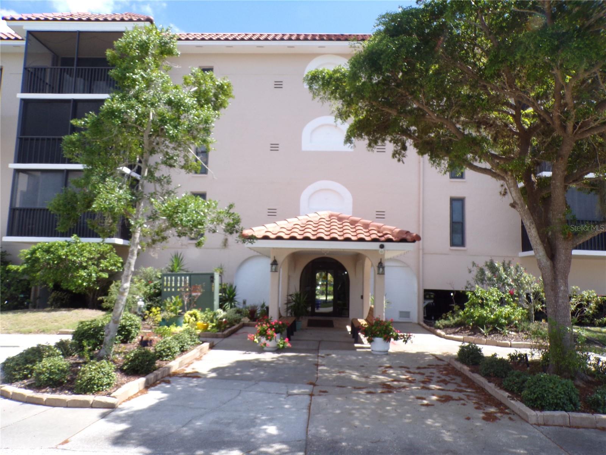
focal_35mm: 24
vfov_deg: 56.8
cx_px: 303
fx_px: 420
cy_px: 228
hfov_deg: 71.6
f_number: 5.8
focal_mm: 4.3
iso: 80
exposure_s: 1/140
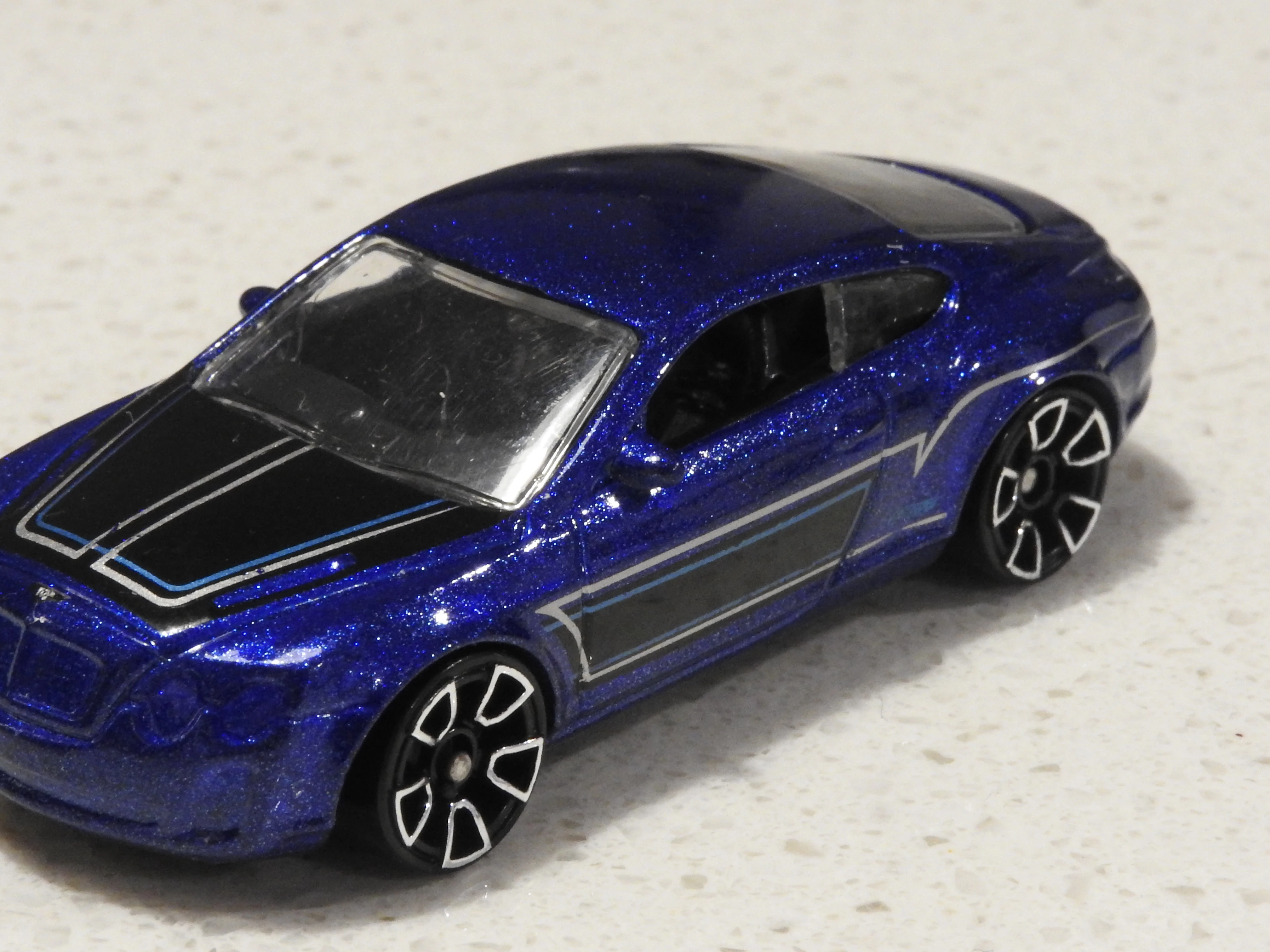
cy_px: 550
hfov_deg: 16.1
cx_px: 577
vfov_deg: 12.1
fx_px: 4476
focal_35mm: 122
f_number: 7.6
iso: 800
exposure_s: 1/6
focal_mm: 17
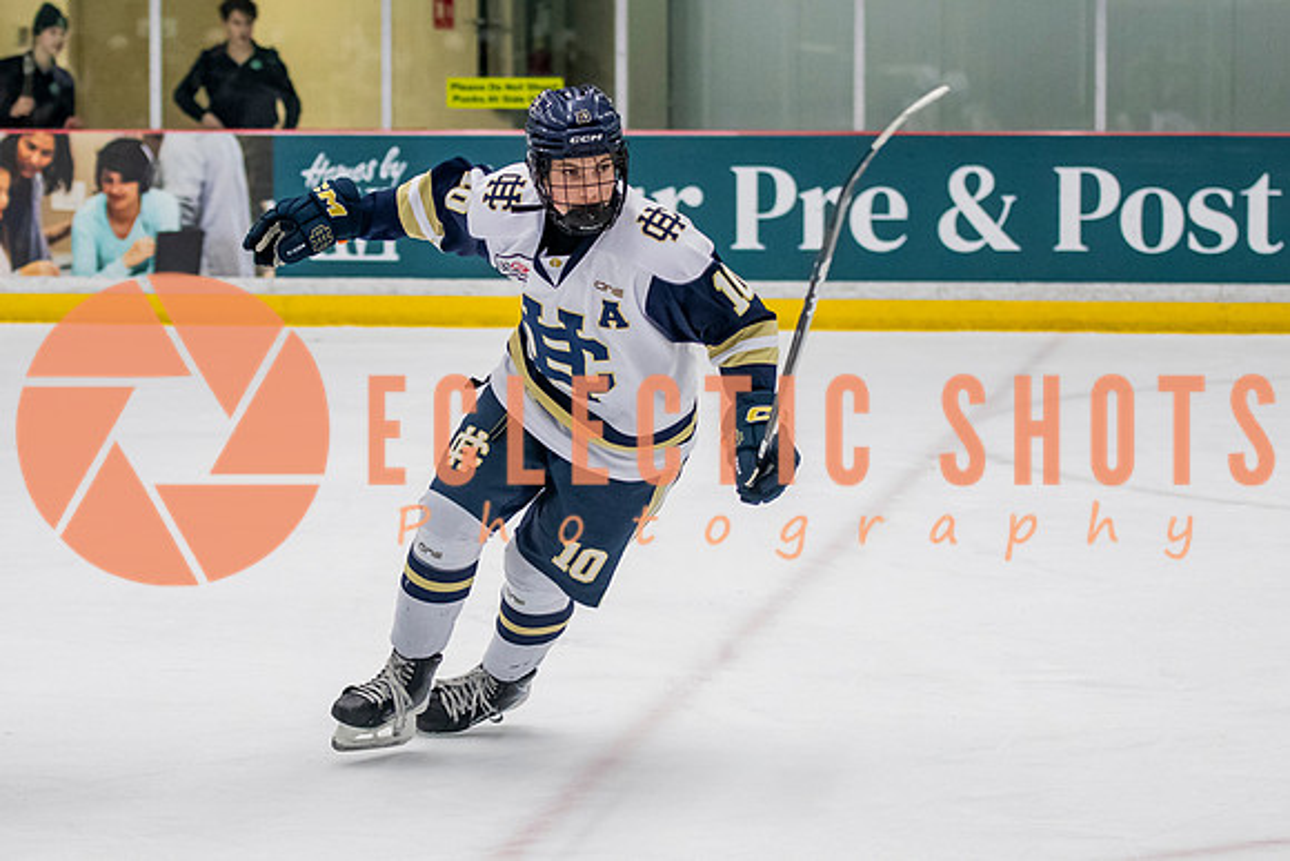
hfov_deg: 14.8
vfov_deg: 9.9
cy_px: 436
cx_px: 581
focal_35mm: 139
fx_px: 4981
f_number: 3.2
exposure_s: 1/640
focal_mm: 70
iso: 2000
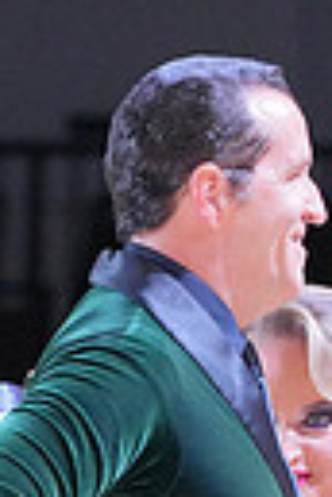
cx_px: 152
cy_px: 693
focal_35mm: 901
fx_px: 12463
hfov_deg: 1.5
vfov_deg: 2.3
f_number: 5.6
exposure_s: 1/400
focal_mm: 200
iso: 4000
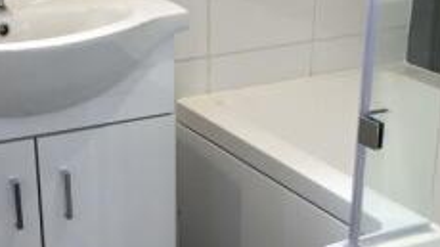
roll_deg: +0.3
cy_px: 225
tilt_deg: -25.8
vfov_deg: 14.9
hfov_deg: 26.4
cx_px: 150
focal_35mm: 80
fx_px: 933
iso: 50
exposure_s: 1/100
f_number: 1.8
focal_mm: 3.99
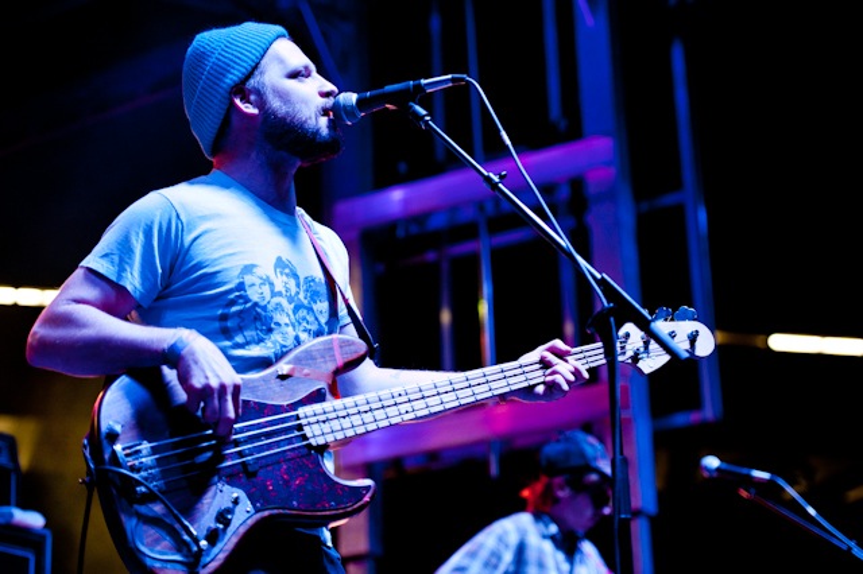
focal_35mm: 85
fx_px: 2037
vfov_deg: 16.1
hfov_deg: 23.9
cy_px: 287
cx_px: 432
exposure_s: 1/100
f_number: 2.8
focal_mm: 85
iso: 1250
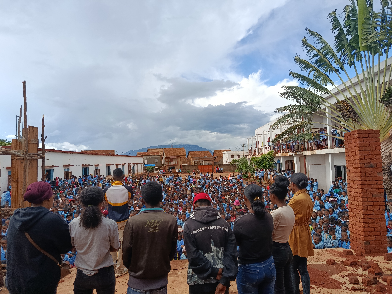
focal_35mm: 24
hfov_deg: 71.6
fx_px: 272
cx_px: 196
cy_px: 147
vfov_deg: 56.8
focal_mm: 5.24
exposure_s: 1/359
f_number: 1.7
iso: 50
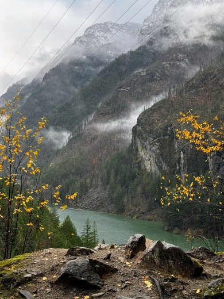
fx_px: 414
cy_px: 150
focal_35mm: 48
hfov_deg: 30.3
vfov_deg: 39.7
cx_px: 112
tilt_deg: +1.0
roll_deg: -0.2
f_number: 1.78
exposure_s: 1/774
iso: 64
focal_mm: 6.76
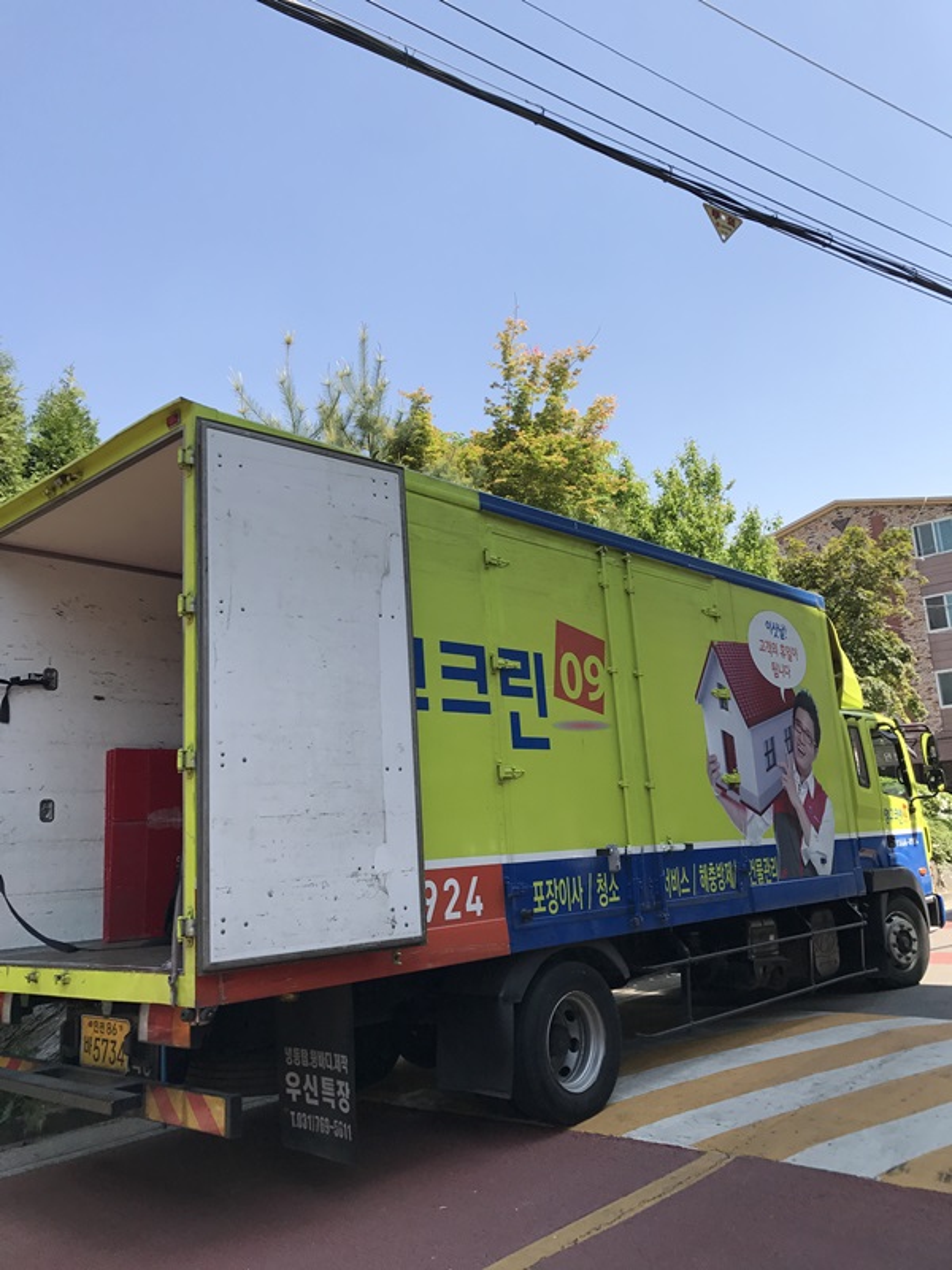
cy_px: 635
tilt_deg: +11.7
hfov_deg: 49.7
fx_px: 1027
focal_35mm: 28
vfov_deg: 63.4
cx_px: 476
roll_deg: +4.7
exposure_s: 1/1227
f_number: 1.8
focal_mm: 3.99
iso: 20
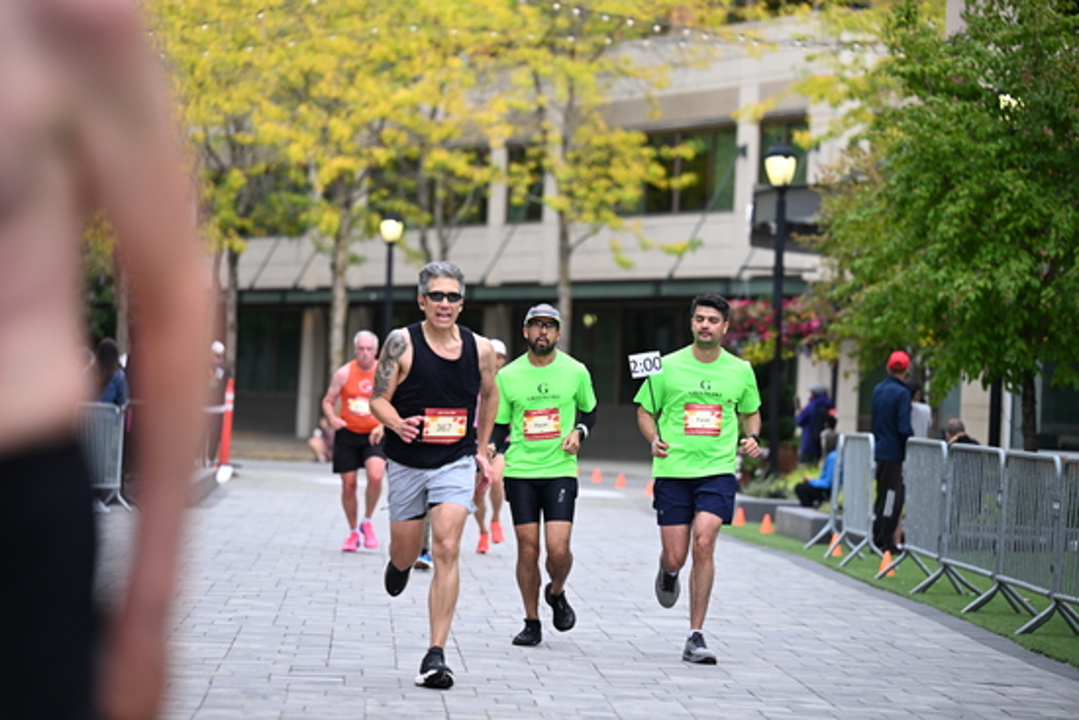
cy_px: 360
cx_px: 540
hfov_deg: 15.2
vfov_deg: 10.2
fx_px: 4047
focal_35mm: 135
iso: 640
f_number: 2.8
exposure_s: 1/2000
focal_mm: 135
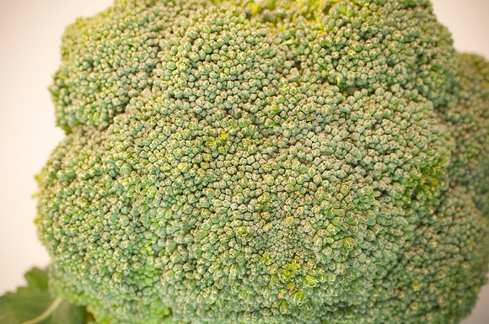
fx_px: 1017
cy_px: 162
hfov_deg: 27.0
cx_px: 244
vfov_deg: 18.1
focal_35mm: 75
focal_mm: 50
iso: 200
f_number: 5.6
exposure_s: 1/125
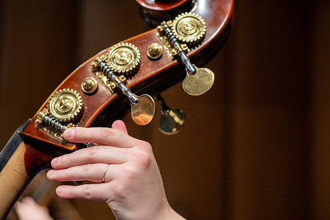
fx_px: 458
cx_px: 165
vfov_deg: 27.0
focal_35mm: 50
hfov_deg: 39.6
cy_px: 110
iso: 3200
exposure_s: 1/800
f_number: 2.8
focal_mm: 50
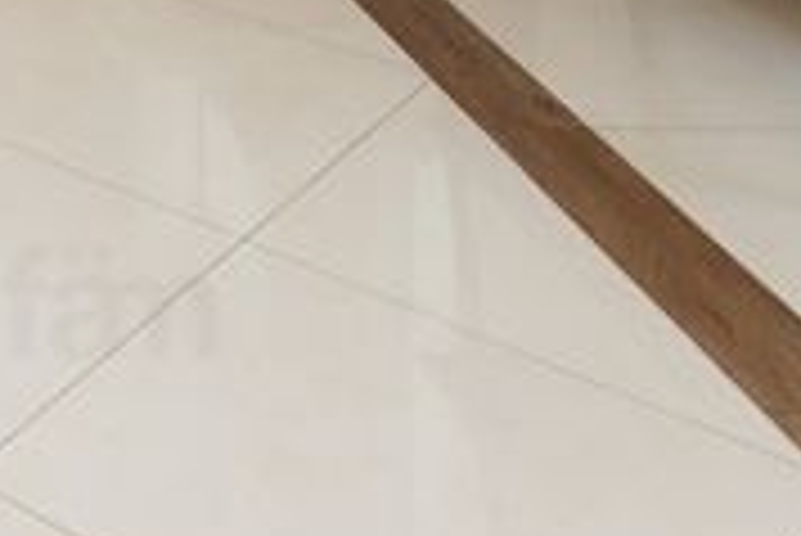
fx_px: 1804
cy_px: -770
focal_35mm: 81
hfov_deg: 20.7
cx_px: -450
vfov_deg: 12.8
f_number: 4
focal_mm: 12
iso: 80
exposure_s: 1/125
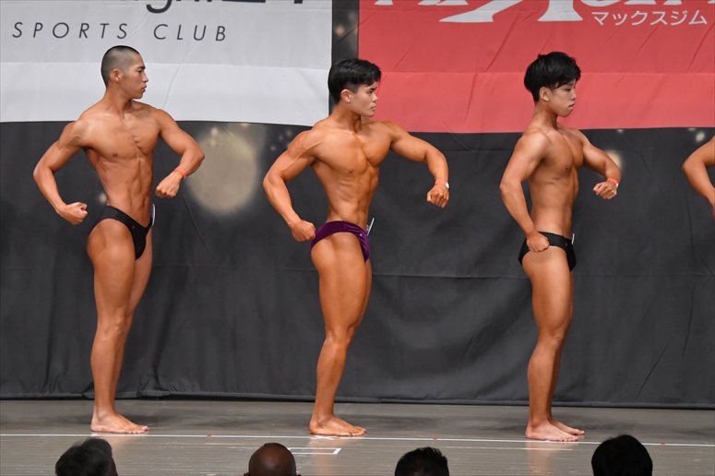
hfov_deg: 10.2
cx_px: 358
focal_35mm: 202
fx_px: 4010
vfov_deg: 6.8
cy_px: 238
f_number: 5.6
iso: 5000
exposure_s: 1/400
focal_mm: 135
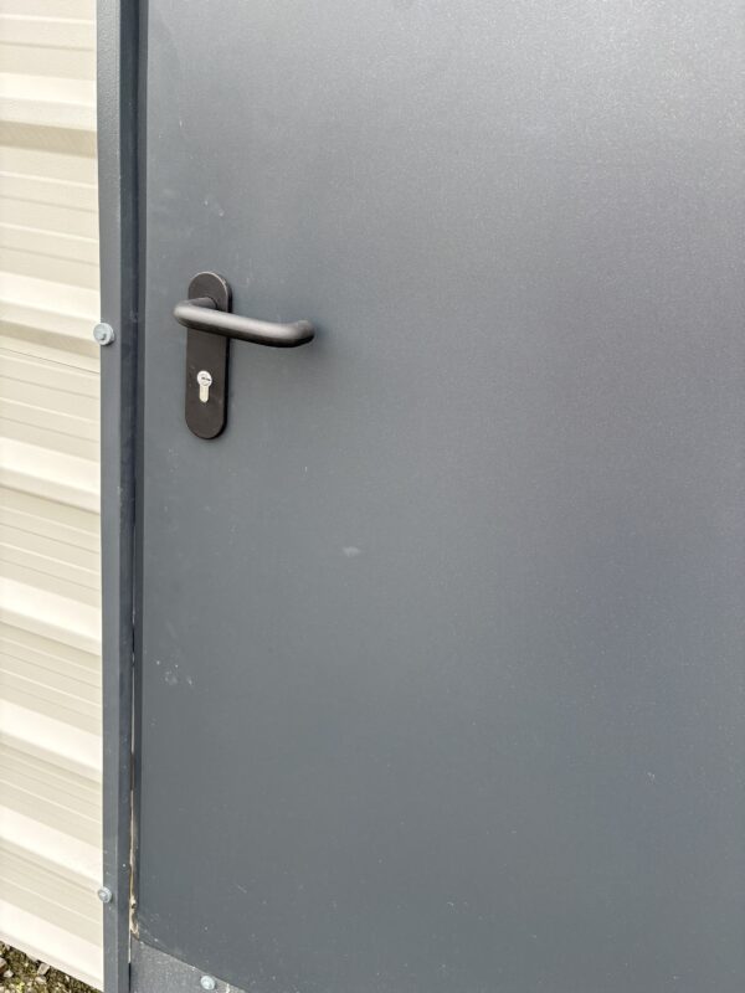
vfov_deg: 67.3
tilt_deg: -19.9
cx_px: 372
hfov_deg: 53.1
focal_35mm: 26
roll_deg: -6.6
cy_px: 496
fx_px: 746
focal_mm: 5.96
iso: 64
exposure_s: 1/365
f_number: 1.6
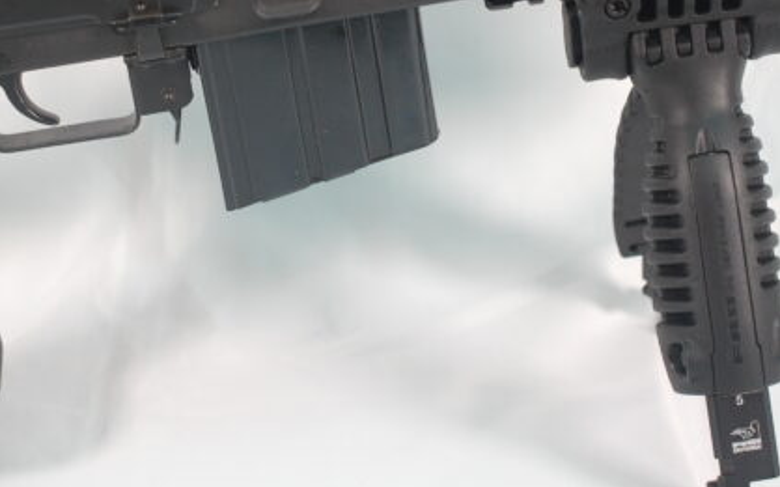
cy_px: 91
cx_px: 384
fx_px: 2486
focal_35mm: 117
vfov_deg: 11.1
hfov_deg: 17.8
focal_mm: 40
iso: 400
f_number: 4.5
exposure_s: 1/80
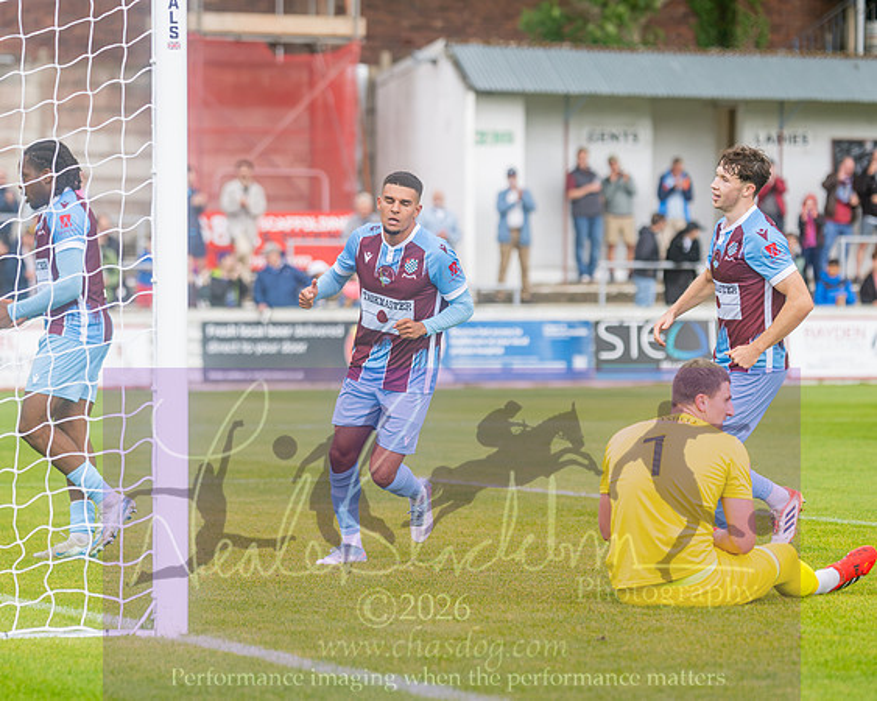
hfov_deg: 9.8
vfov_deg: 7.8
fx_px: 5132
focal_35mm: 198
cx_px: 341
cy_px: 346
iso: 400
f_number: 2.8
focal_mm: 160
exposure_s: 1/1250
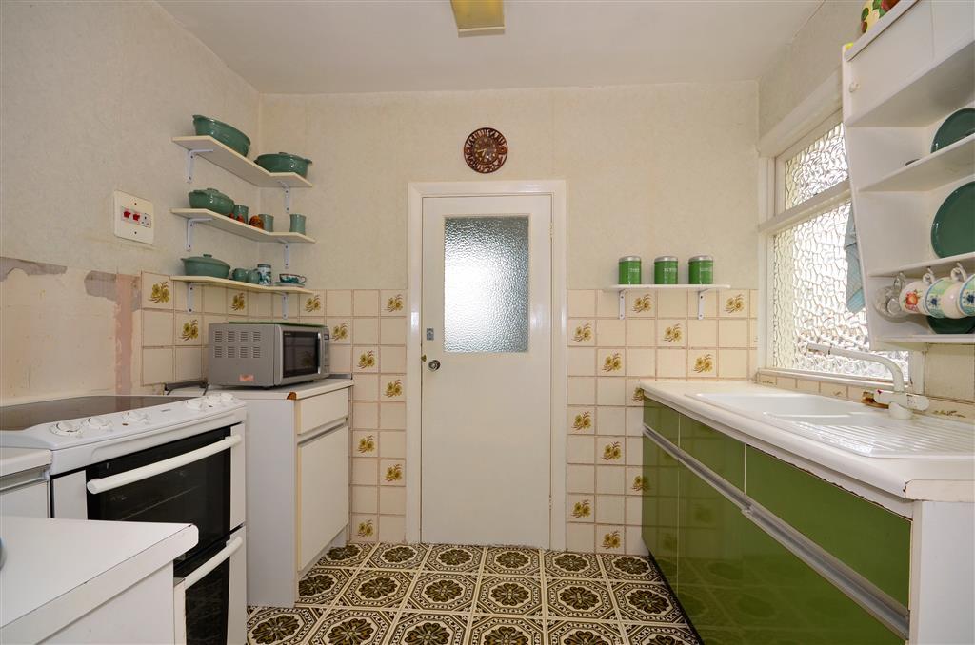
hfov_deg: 100.5
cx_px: 488
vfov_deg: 77.1
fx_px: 405
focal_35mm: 15
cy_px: 322
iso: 200
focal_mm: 10
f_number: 9
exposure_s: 1/6
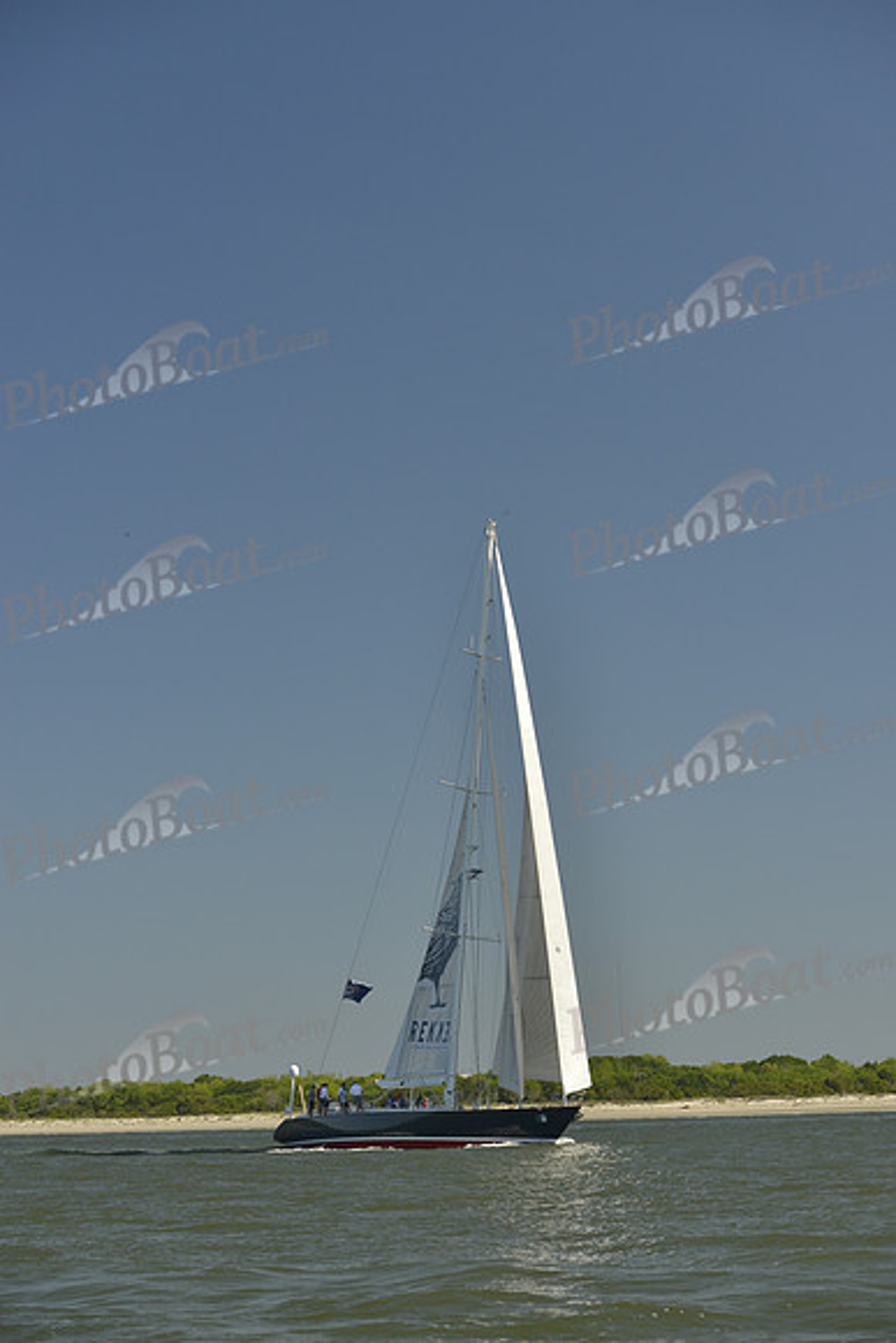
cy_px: 672
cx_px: 448
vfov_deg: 28.8
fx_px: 2612
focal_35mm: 70
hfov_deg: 19.5
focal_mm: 70
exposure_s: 1/800
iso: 280
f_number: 6.3
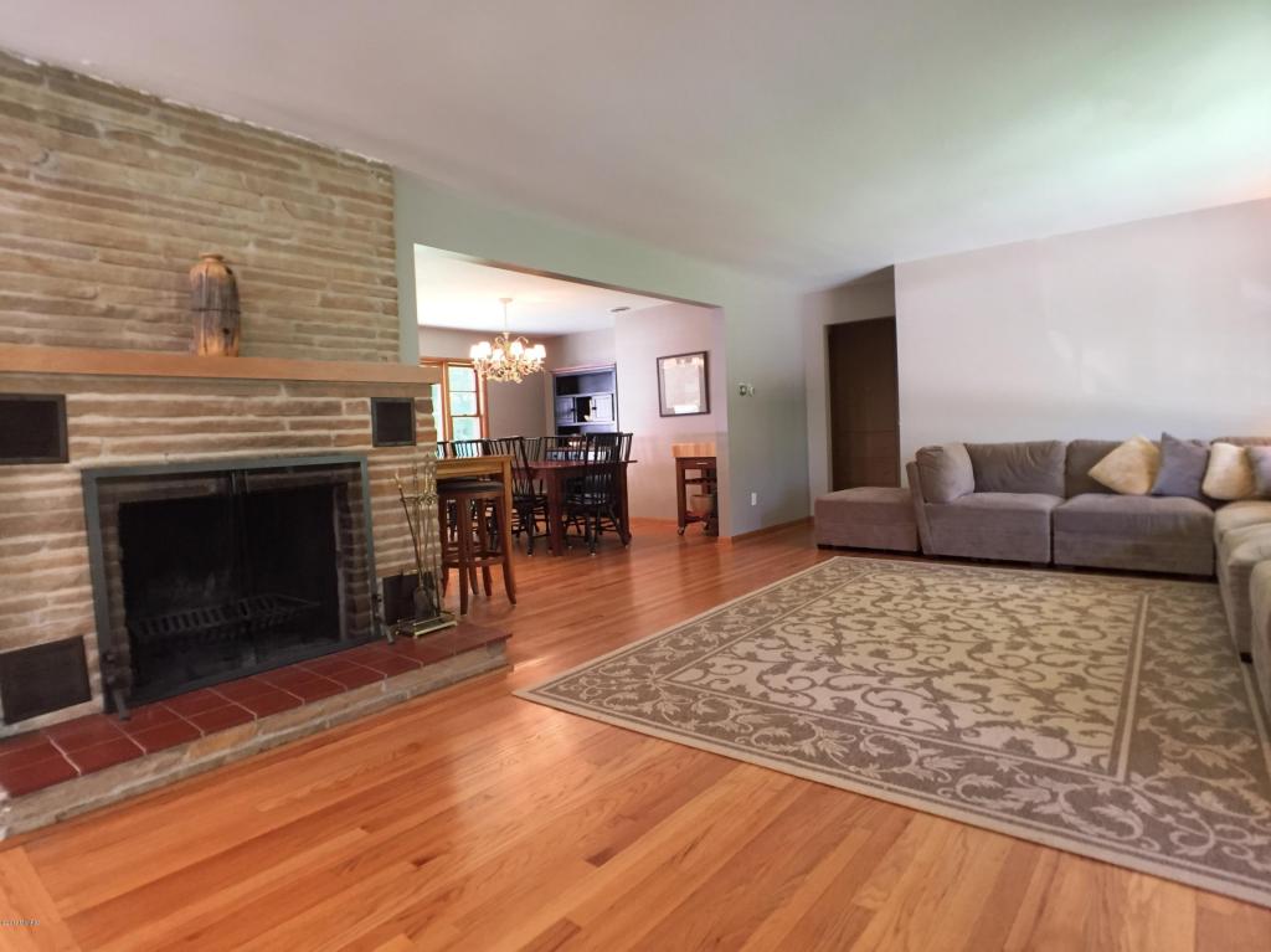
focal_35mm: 29
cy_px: 476
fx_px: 1064
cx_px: 636
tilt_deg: -3.2
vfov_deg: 48.2
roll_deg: +1.2
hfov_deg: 61.7
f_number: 2.2
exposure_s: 1/30
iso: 64
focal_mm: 4.15
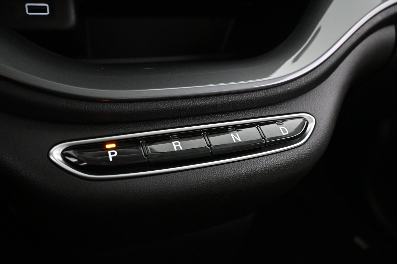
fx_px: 347
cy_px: 132
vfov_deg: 41.7
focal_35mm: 32
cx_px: 198
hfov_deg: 59.5
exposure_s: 1/13
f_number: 4
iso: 1600
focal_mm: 21
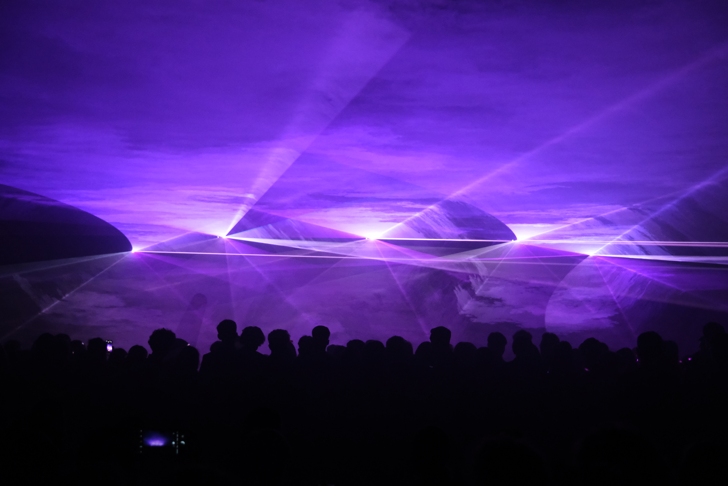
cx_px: 364
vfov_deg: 20.9
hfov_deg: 31.0
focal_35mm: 65
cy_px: 243
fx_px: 1314
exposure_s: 1/60
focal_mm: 43.2
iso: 5000
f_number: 4.5
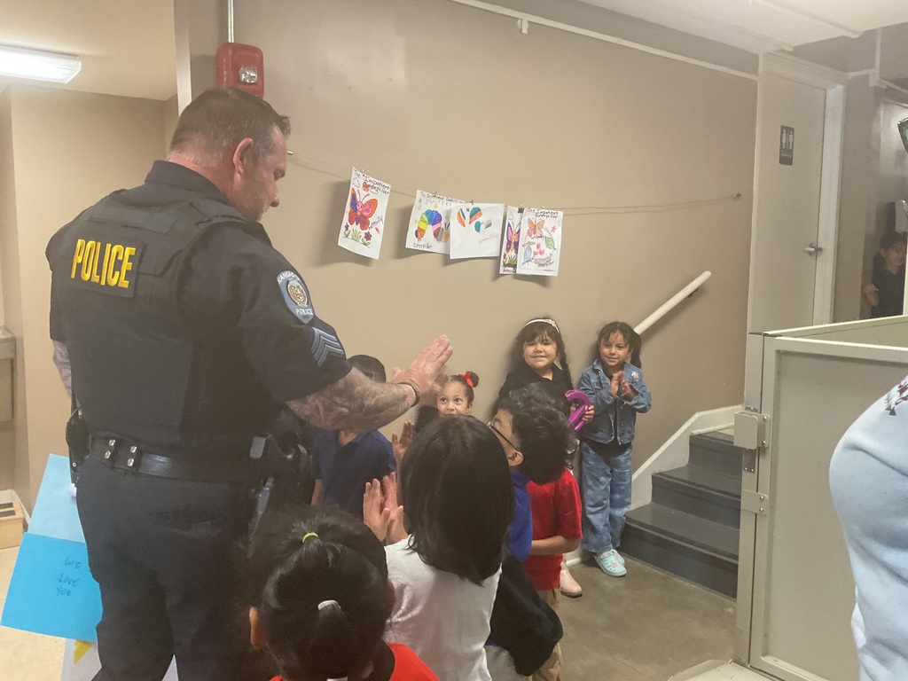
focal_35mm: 29
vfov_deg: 48.2
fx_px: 761
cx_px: 454
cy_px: 340
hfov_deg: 61.7
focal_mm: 3
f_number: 1.8
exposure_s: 1/60
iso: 200
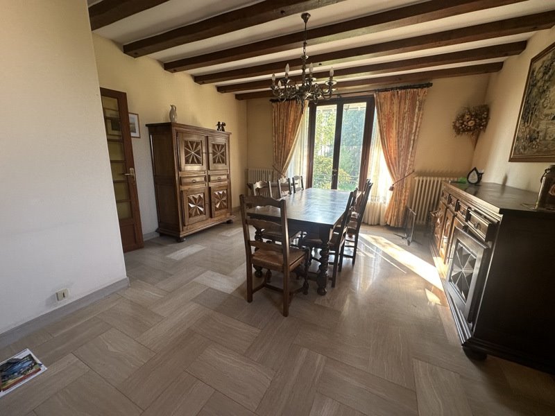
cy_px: 208
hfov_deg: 102.1
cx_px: 278
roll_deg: -1.1
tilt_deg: -12.6
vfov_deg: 85.7
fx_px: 224
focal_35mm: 14
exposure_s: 1/99
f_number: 2.2
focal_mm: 2.22
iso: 80
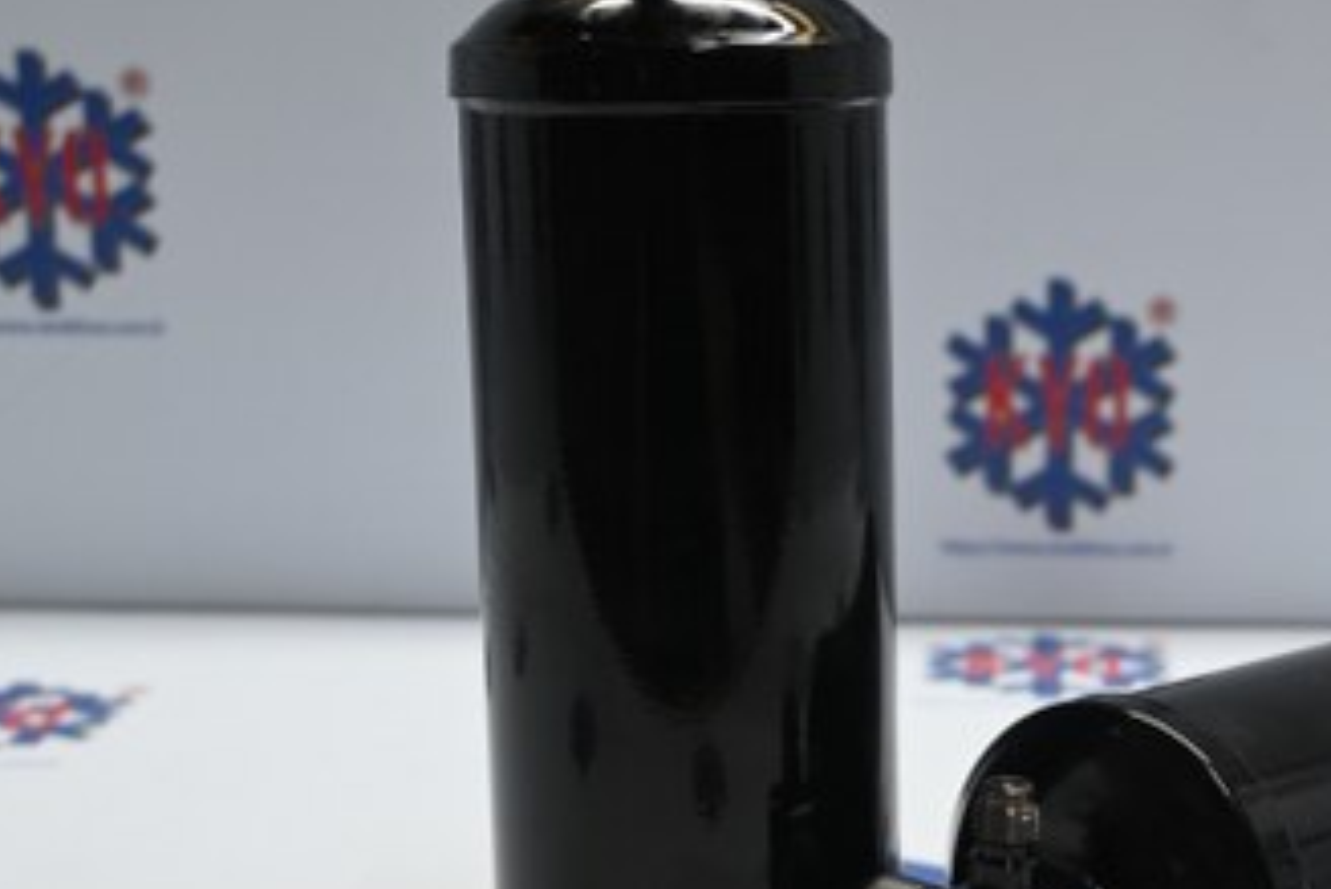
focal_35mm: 75
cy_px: 524
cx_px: 1039
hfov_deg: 26.4
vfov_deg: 18.1
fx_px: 2791
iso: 450
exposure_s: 1/40
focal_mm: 27.5
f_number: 4.5
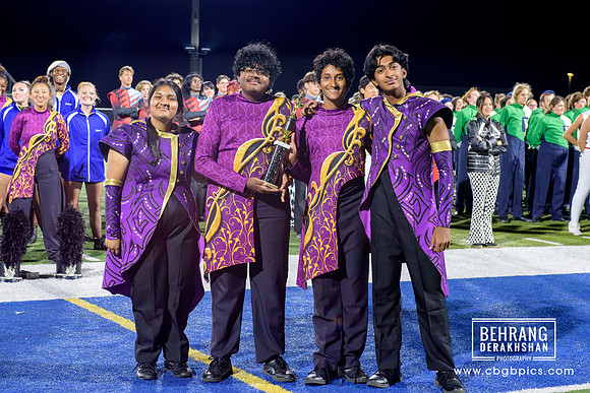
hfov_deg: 27.2
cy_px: 187
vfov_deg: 18.3
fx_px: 1220
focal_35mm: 74
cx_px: 302
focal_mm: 62
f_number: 6.3
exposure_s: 1/200
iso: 11400
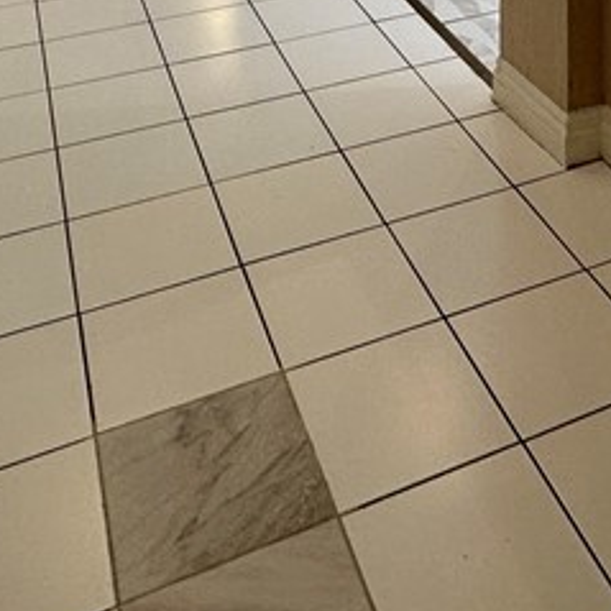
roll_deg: +0.3
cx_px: 473
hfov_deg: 31.5
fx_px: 1058
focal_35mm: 53
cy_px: -345
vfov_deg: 24.0
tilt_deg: -5.5
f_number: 2.2
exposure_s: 1/120
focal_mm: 2.22
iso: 125
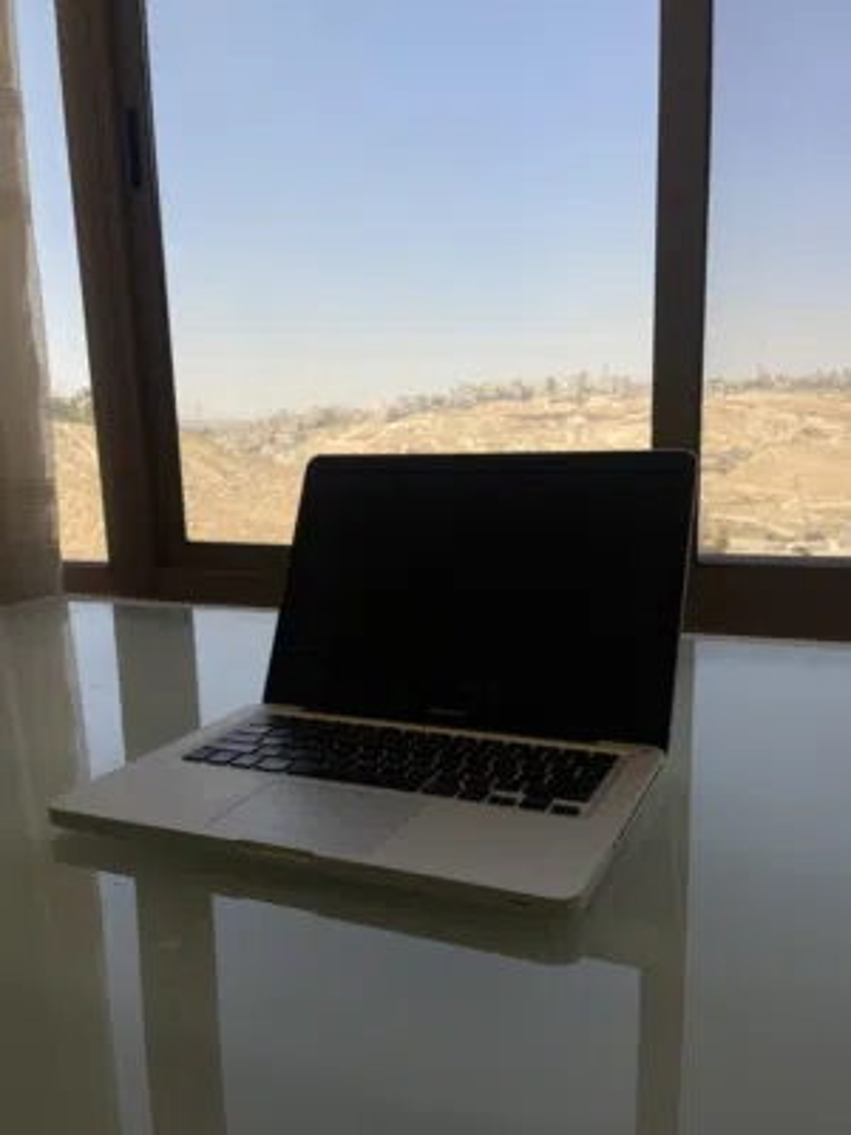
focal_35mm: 26
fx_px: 852
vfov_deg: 67.3
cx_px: 426
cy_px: 568
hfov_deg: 53.1
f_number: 1.6
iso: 32
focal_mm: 4.2
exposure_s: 1/1335
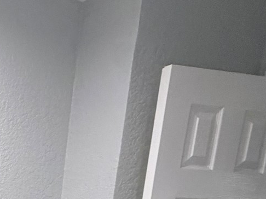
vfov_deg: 18.8
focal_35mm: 59
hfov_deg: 23.1
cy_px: 365
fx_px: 453
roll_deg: -0.6
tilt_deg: -12.3
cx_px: -174
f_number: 2.2
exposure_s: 1/60
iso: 250
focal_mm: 2.22
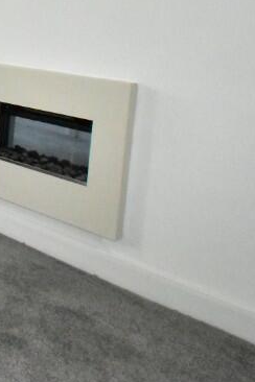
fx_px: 446
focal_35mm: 42
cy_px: 33
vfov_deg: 42.3
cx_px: -279
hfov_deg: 18.1
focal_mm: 10
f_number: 11
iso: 12800
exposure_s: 1/200
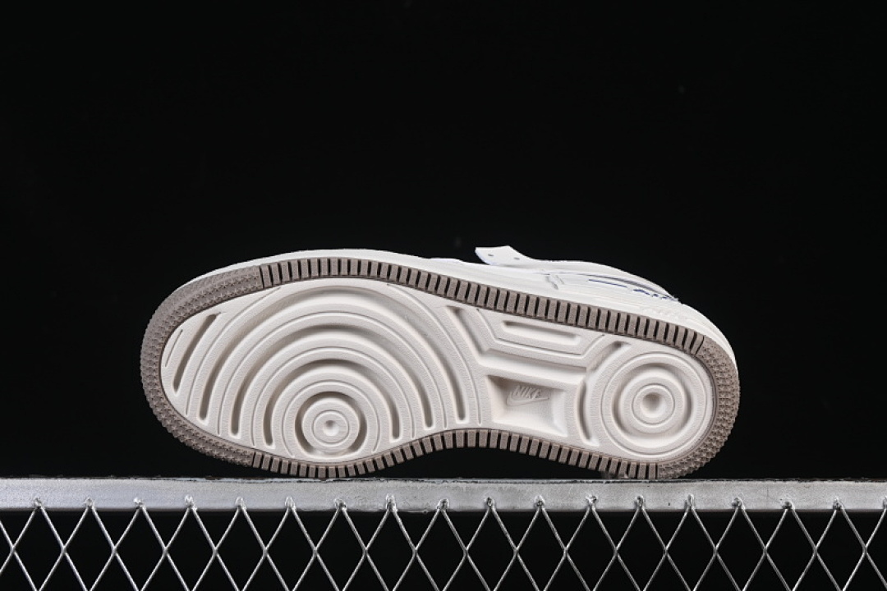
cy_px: 296
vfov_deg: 18.2
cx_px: 444
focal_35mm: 75
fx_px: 1848
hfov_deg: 27.0
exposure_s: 1/80
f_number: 8
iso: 160
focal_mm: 50
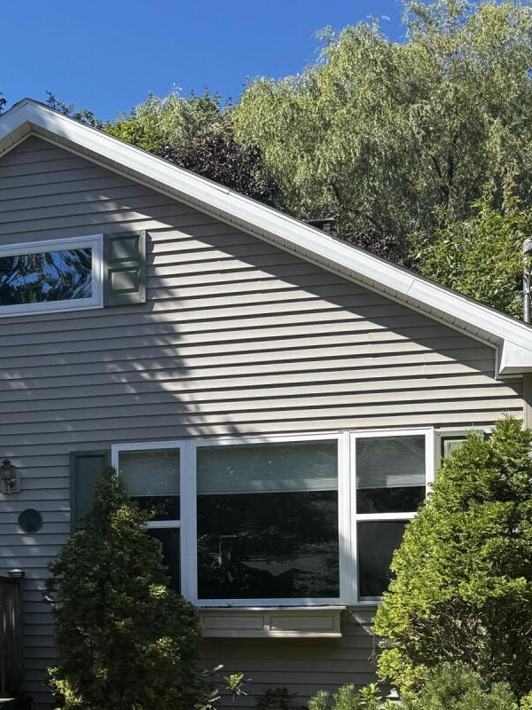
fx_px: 1229
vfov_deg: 31.2
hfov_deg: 22.8
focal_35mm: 60
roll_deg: -0.2
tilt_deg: +3.3
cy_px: 588
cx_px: -74
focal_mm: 6.76
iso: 80
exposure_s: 1/1456
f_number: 1.78
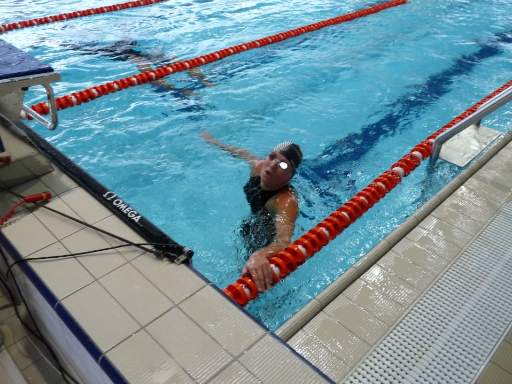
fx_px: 458
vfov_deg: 45.4
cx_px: 245
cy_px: 198
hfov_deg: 58.3
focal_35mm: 31
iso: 320
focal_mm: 5.1
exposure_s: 1/60
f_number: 2.8
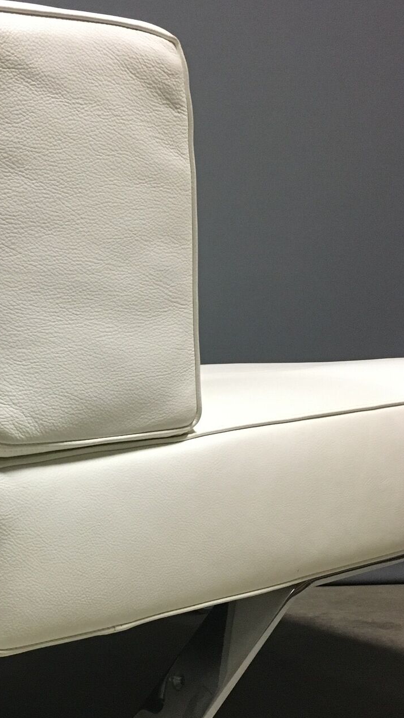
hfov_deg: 23.1
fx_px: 952
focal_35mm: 50
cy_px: 449
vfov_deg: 41.0
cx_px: 11
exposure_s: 1/25
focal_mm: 4.15
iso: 200
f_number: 2.2
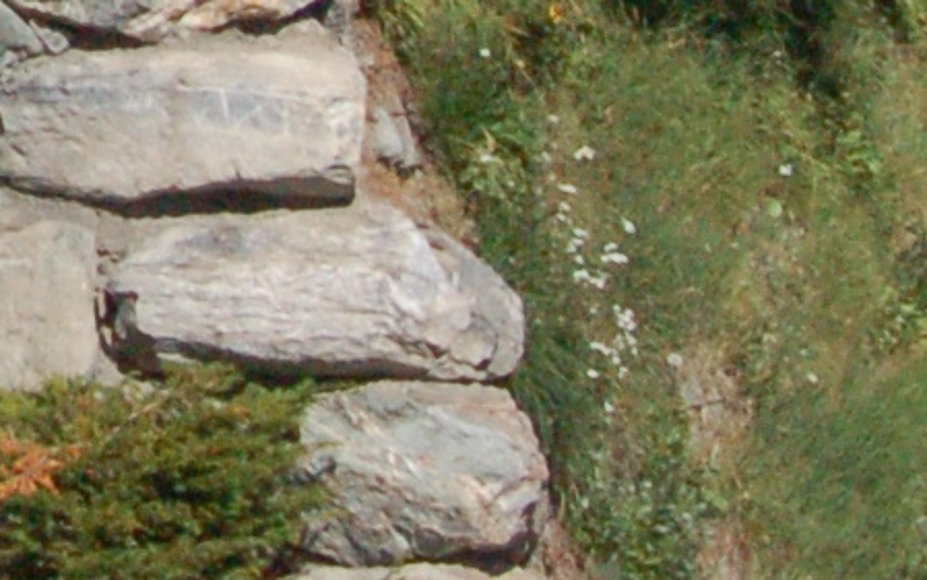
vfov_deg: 4.8
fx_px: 6723
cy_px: -925
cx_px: -1067
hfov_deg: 7.5
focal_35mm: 266
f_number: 16
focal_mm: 26
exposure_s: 1/1000
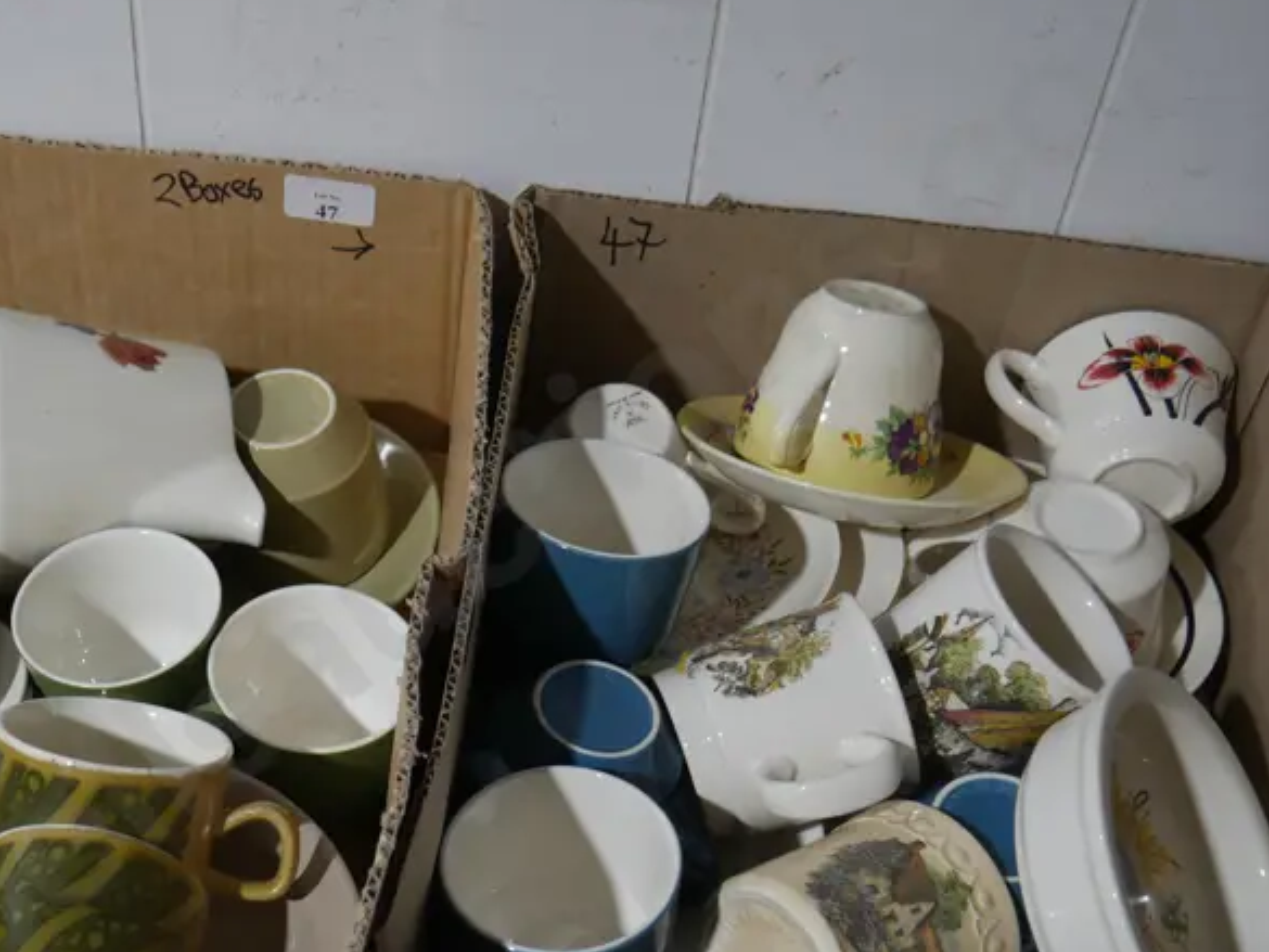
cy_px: 591
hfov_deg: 38.4
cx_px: 414
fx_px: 1797
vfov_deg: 29.6
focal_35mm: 49
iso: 320
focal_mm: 14
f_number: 3.5
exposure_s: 1/60
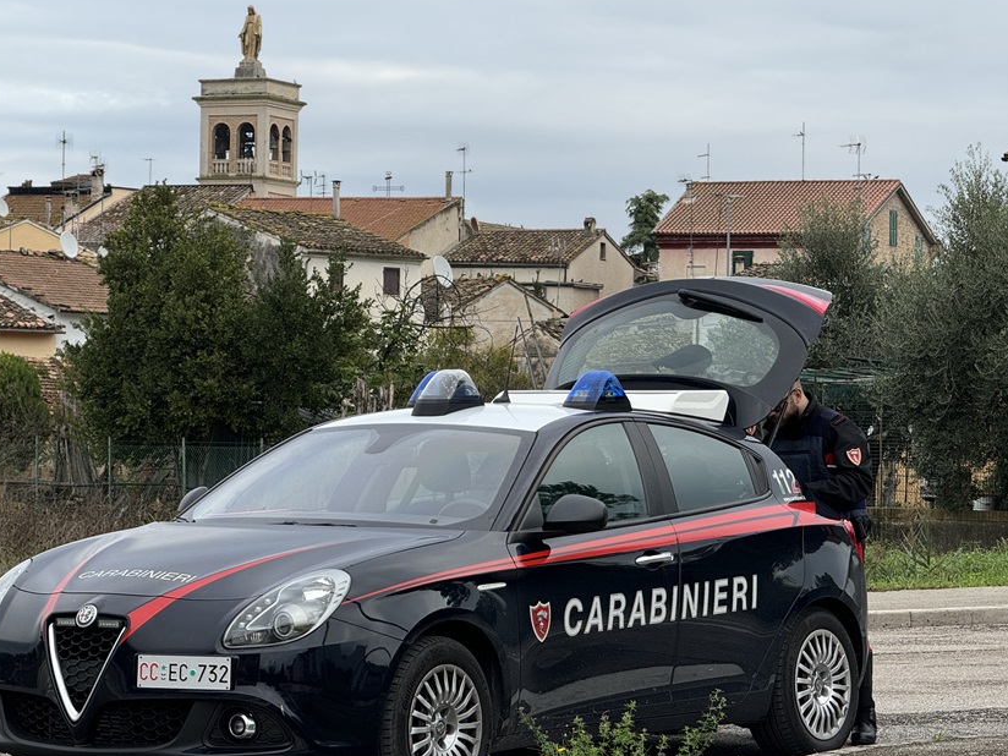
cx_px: 461
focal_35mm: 131
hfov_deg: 15.1
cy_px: 398
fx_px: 3815
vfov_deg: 11.3
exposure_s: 1/473
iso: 50
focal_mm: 15.66
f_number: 2.8
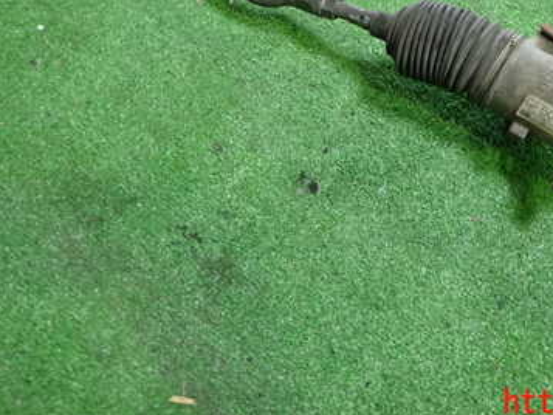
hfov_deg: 43.8
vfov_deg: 33.2
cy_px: 74
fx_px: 671
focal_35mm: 42
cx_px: 389
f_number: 2
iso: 250
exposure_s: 1/30
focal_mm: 4.5
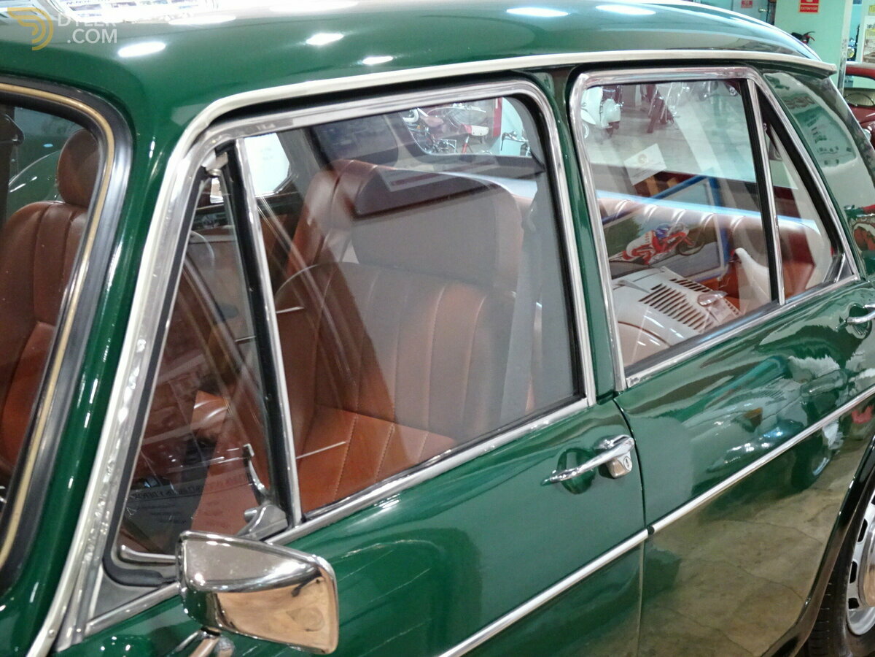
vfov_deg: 29.1
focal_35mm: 50
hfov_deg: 38.2
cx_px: 438
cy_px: 328
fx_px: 1264
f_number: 4.5
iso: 800
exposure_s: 1/6
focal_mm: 8.51
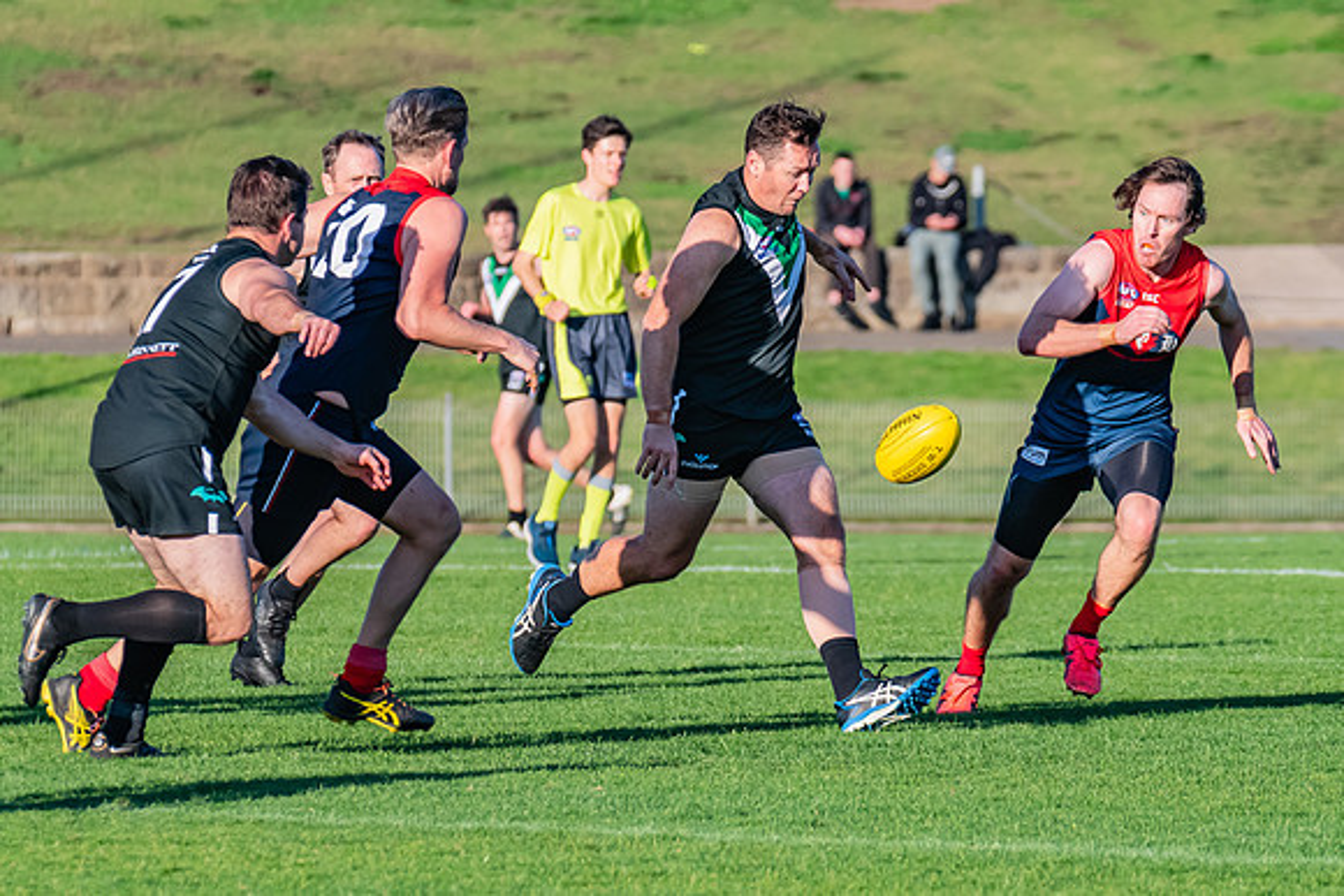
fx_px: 19192
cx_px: 669
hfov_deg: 4.0
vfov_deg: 2.7
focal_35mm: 514
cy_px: 505
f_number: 7.1
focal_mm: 270
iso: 800
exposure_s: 1/1600
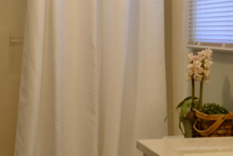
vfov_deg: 17.4
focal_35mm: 78
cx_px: 75
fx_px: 505
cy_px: 31
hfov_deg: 25.8
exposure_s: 1/80
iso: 400
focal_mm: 18
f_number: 4
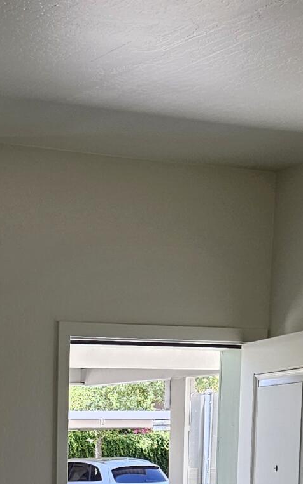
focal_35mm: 96
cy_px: 633
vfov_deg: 19.8
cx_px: -100
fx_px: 1269
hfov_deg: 13.1
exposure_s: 1/120
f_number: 1.8
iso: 40
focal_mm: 5.4
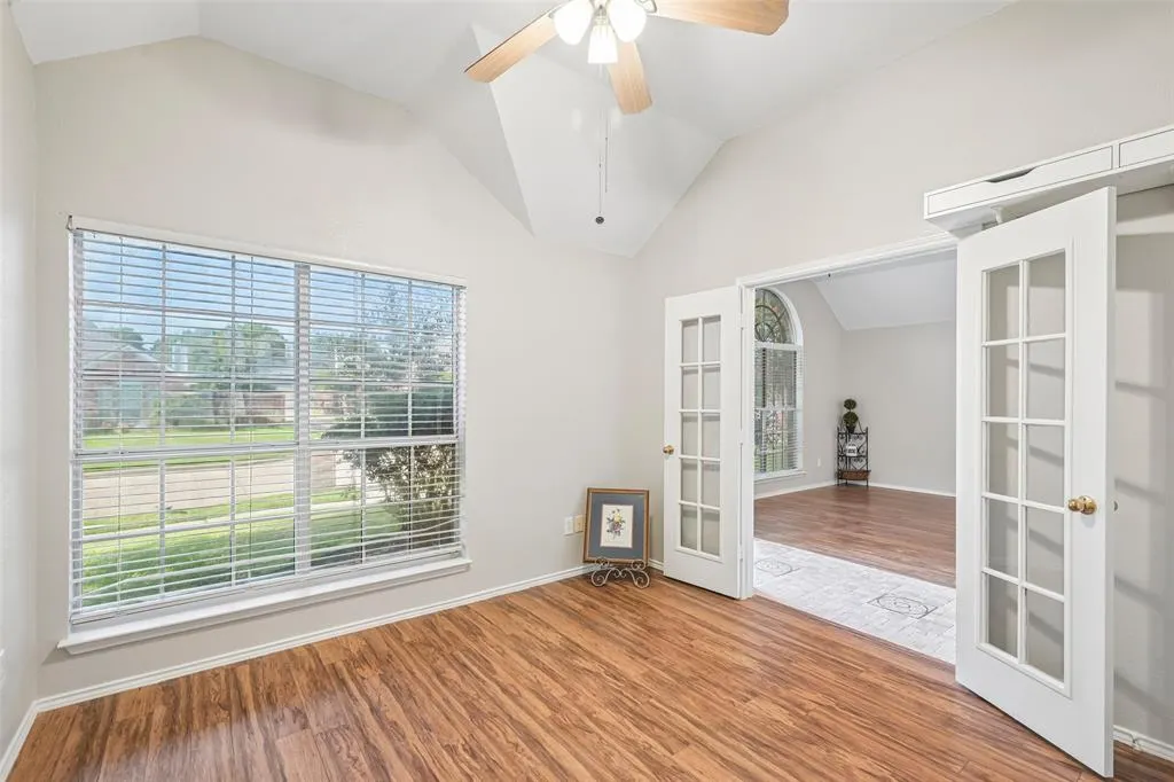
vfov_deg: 73.7
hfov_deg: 96.8
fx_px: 522
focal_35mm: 16
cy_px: 391
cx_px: 587
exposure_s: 1/20
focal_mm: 16
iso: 400
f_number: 8
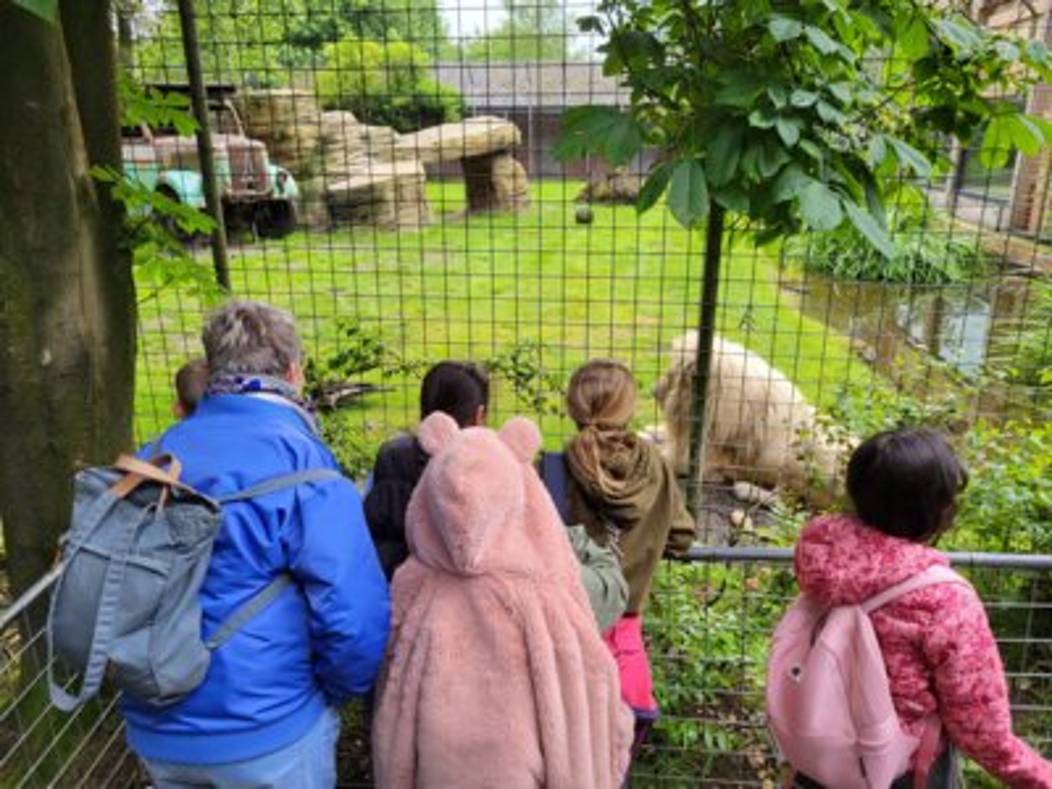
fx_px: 790
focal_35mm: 26
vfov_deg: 53.1
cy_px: 394
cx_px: 526
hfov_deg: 67.3
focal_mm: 5.4
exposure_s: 1/207
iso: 40
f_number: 1.8
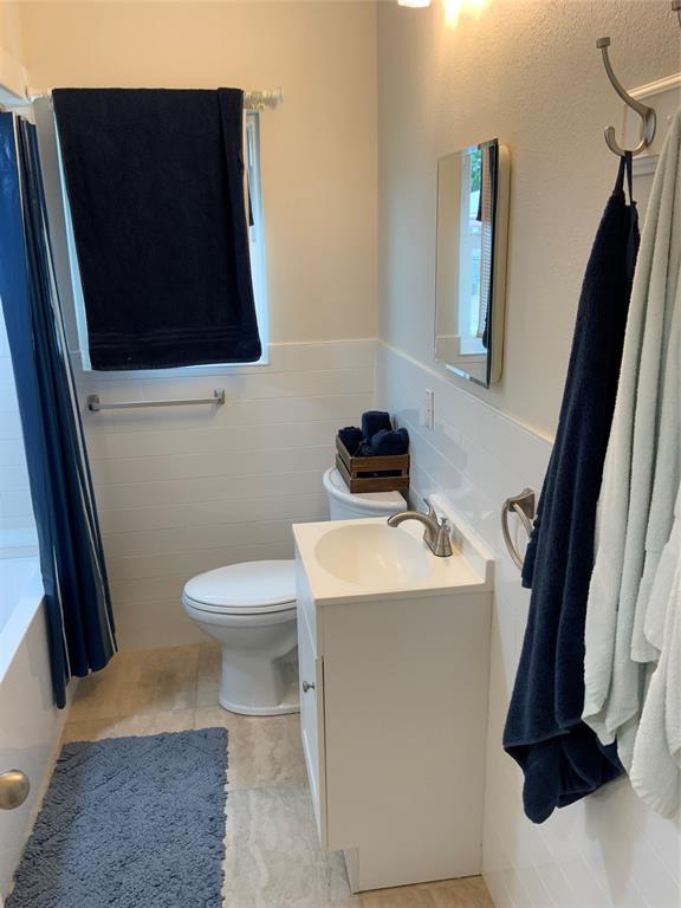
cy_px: 454
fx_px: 761
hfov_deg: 48.2
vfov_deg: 61.7
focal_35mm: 29
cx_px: 340
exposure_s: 1/60
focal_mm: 3
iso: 64
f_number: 1.8
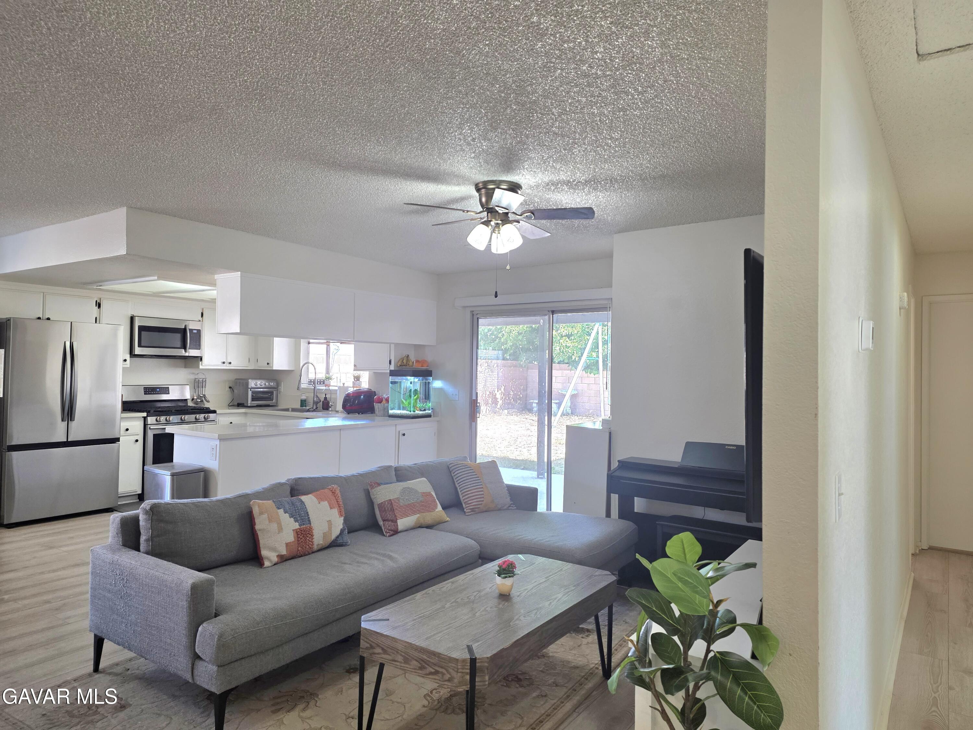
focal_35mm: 23
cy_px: 365
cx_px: 486
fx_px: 646
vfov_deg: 58.9
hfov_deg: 73.9
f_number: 1.7
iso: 125
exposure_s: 1/120
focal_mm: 6.3
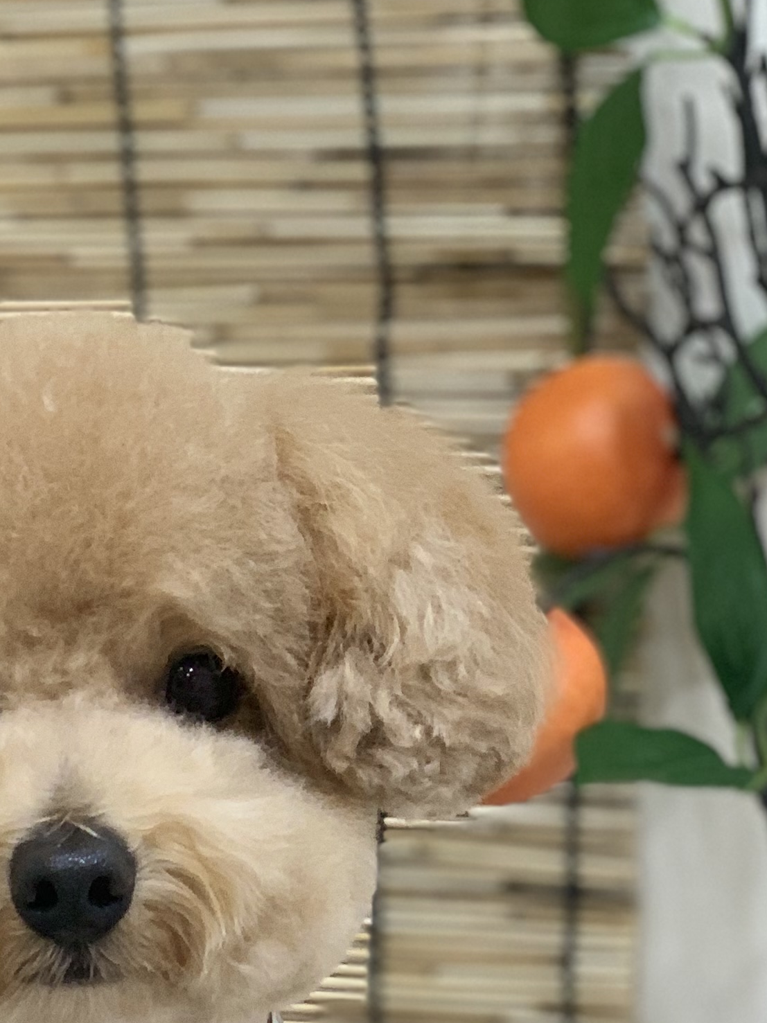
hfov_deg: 10.3
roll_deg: +1.5
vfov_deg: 13.7
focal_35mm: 142
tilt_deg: -2.8
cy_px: 1021
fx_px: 4197
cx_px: -166
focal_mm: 6
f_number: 2.4
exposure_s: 1/60
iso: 125
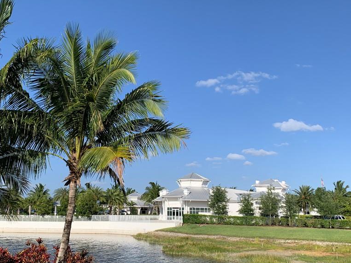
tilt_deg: +10.5
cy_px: 151
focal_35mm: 35
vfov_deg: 40.6
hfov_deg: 52.6
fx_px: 355
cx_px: 162
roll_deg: -0.8
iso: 25
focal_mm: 4.25
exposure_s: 1/2545
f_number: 1.8
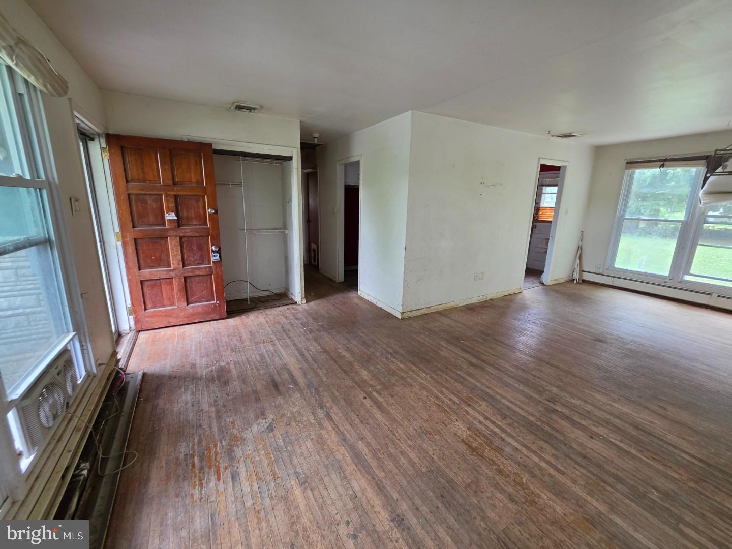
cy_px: 274
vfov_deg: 89.9
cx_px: 366
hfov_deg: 106.2
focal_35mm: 13
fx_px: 275
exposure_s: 1/120
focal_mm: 2.2
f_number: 1.9
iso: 125
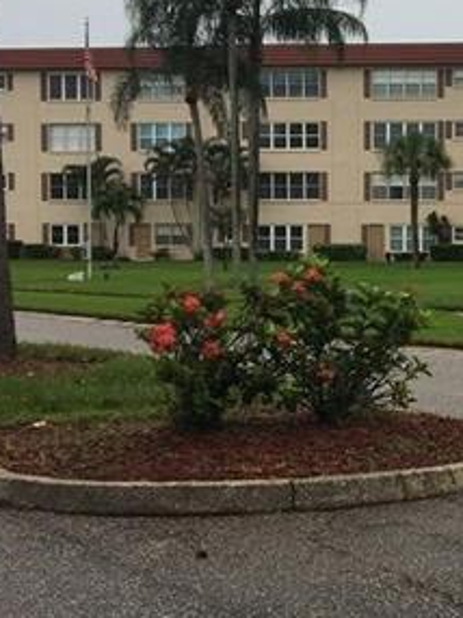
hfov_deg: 17.6
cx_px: 608
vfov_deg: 25.0
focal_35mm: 78
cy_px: 292
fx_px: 1393
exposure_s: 1/337
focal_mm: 4.15
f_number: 2.2
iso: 25
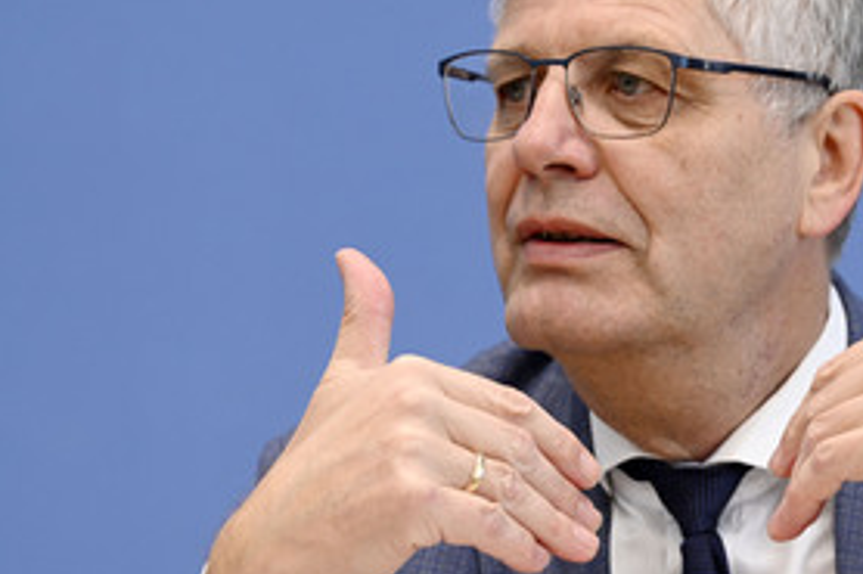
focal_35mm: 219
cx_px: 672
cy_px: 261
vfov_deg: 6.3
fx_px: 5247
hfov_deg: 9.4
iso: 3200
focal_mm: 135
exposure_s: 1/400
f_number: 6.3
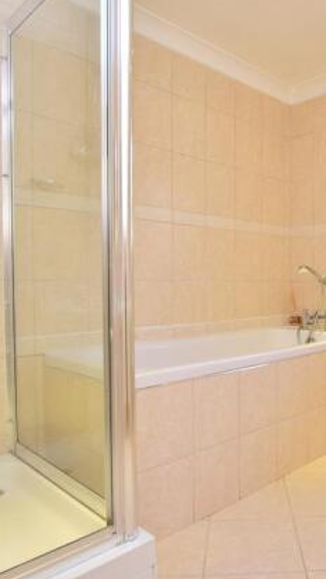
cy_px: 290
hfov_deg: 43.4
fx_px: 384
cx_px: 270
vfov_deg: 74.0
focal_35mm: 25
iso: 200
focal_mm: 10
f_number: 5
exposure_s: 1/50
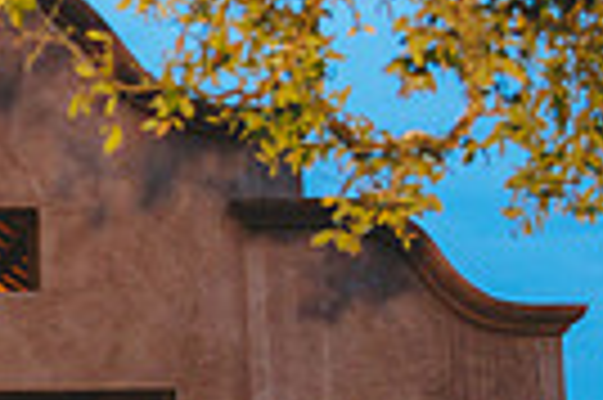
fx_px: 2710
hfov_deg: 11.8
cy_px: 349
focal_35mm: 162
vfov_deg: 8.4
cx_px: -431
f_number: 2.8
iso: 2500
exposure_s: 1/100
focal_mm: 34
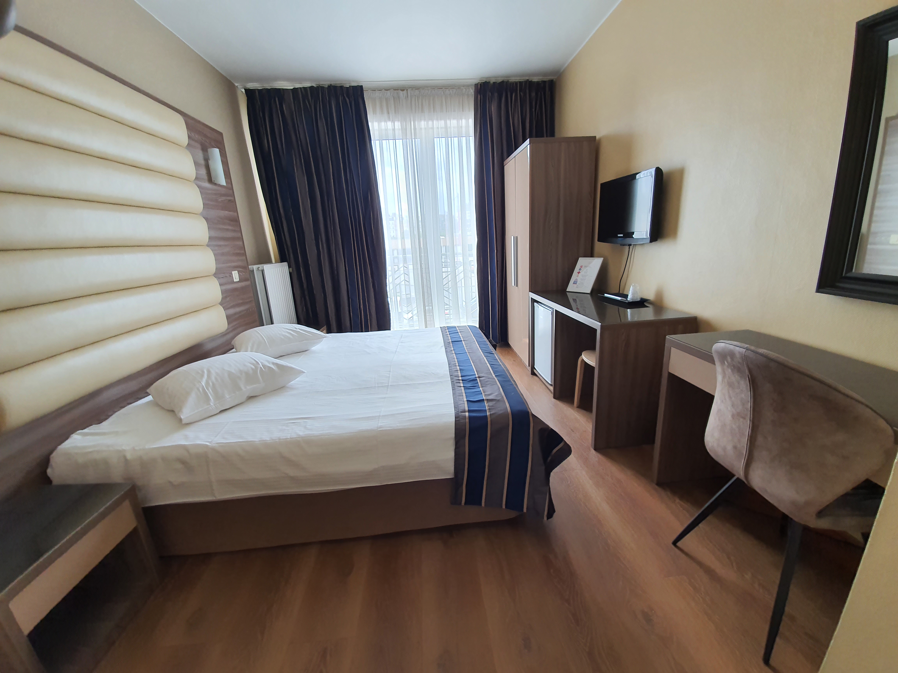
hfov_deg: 106.2
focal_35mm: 13
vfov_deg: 89.9
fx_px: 337
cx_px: 449
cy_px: 336
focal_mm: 1.8
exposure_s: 1/50
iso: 100
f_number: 2.2
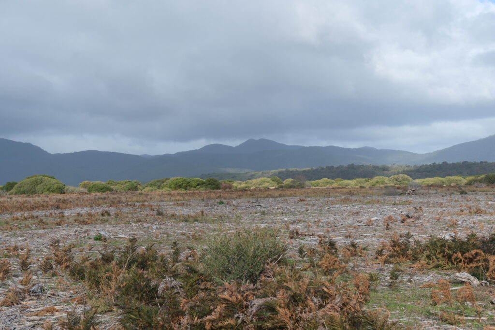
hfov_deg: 41.9
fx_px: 646
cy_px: 165
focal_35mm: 47
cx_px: 248
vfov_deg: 28.7
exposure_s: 1/1000
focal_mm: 31.4
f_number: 6.4
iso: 400
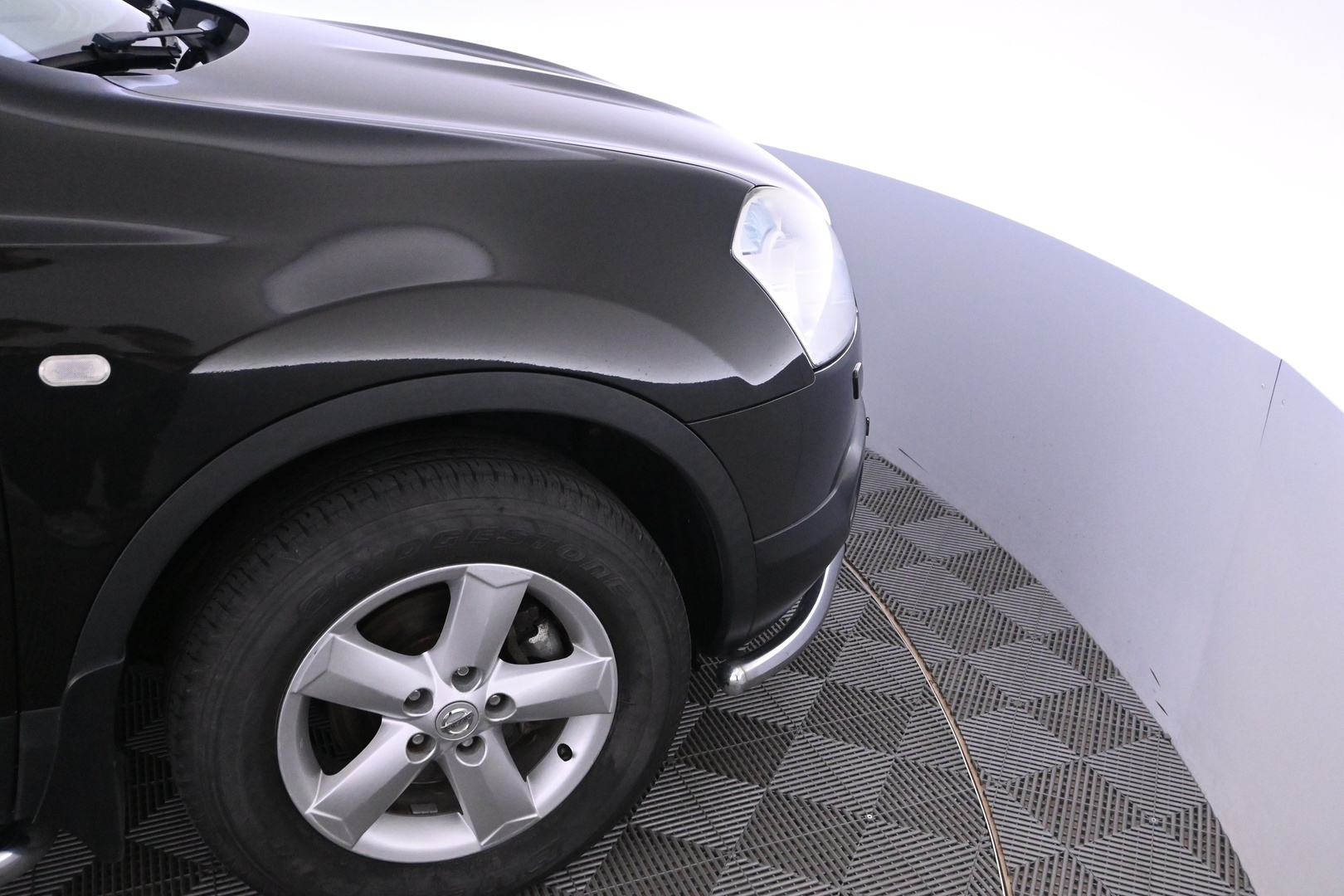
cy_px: 448
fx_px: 1232
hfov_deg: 57.2
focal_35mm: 33
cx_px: 672
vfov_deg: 40.0
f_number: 5
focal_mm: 22
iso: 5000
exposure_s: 1/100
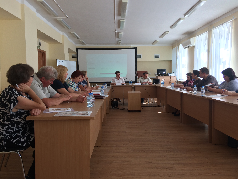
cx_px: 119
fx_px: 199
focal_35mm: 29
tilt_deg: -1.5
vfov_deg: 48.2
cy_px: 90
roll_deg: +0.2
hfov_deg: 61.7
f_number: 2.2
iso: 32
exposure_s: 1/100
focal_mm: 4.15
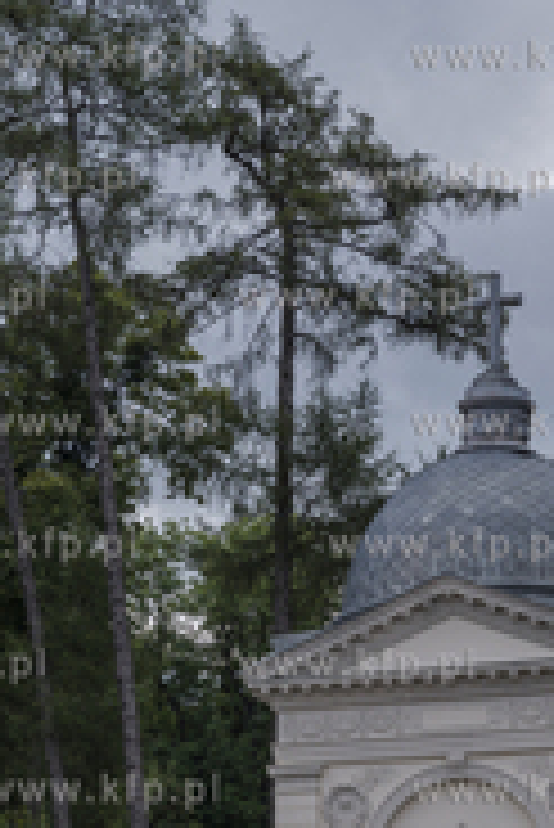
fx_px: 3110
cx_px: 390
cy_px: 783
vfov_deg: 15.0
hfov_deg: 10.2
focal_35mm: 135
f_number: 5.6
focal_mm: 62
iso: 200
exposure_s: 1/800
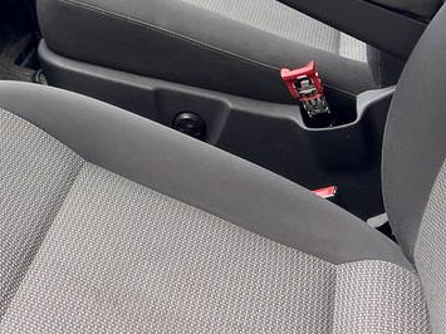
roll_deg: +0.9
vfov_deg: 18.0
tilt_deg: -15.7
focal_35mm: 75
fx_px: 966
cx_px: -134
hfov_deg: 23.1
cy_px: -129
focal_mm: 5.7
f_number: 1.5
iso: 50
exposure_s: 1/376
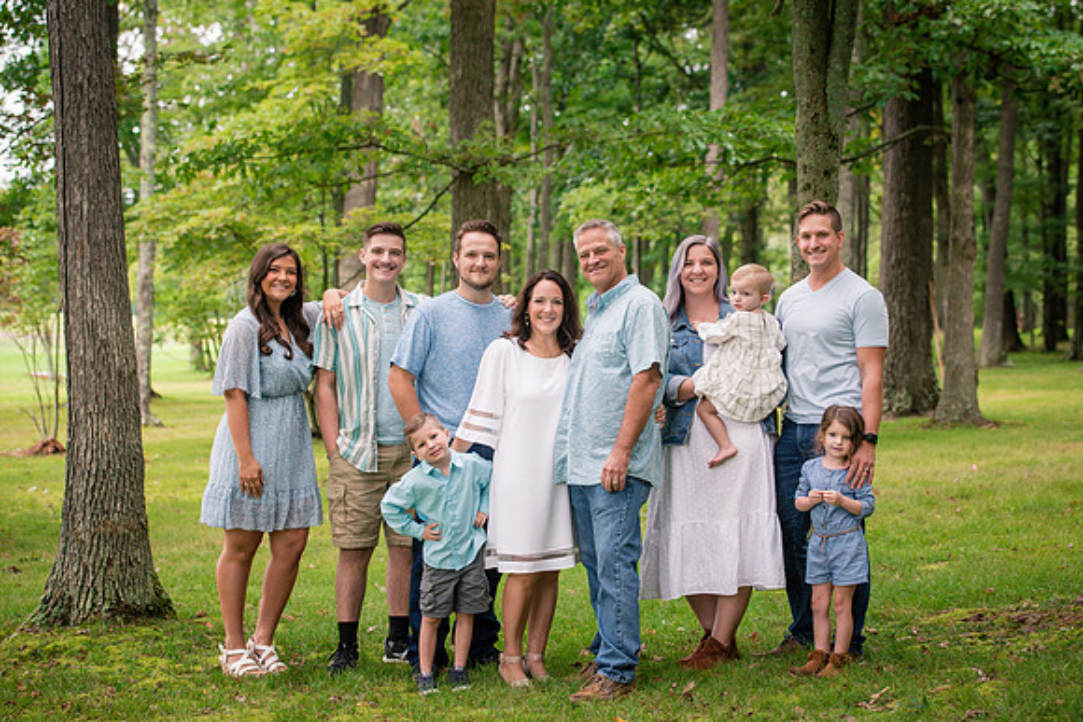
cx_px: 567
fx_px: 2296
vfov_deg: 17.9
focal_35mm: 76
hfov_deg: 26.5
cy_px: 336
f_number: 4.5
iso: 1000
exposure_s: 1/250
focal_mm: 70
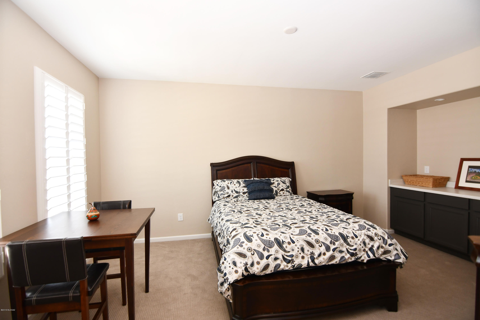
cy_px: 160
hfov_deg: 96.7
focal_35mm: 16
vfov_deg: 73.7
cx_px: 240
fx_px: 213
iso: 450
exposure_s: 1/60
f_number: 4
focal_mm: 11
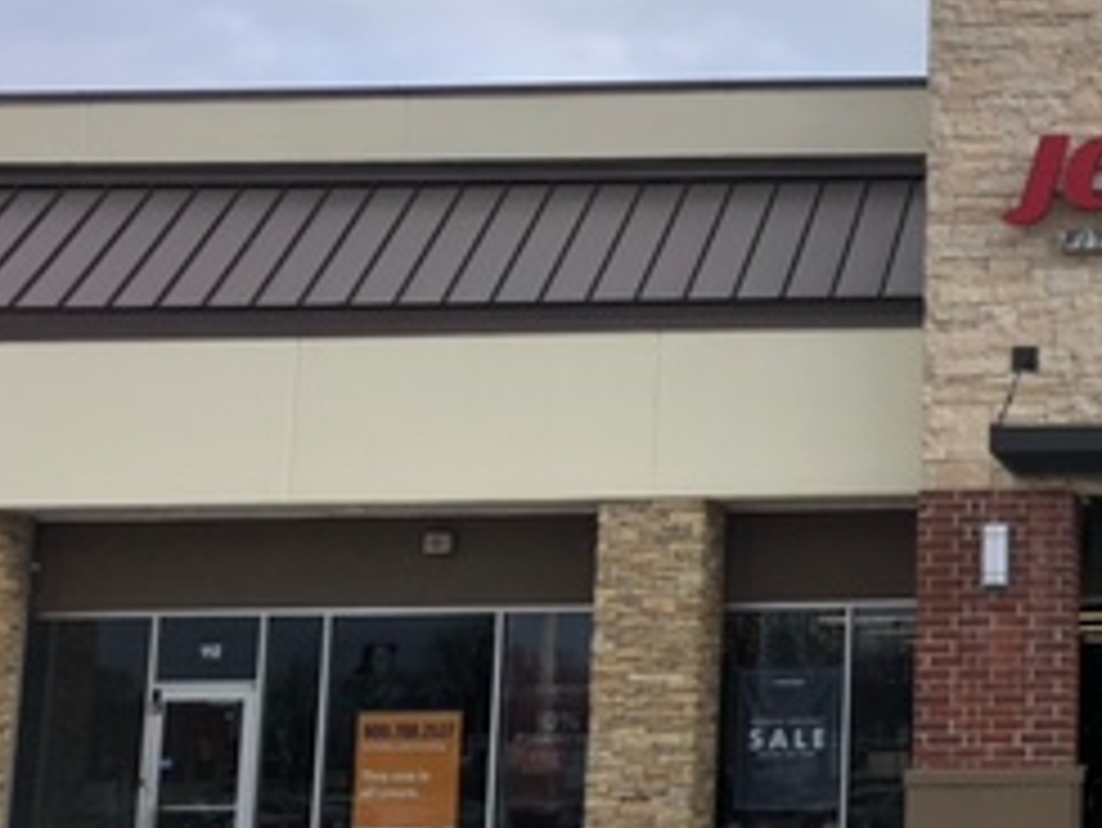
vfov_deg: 20.2
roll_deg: +0.2
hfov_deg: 24.5
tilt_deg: +8.2
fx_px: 2325
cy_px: 396
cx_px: 1264
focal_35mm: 73
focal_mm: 4
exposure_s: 1/1297
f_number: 1.8
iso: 20
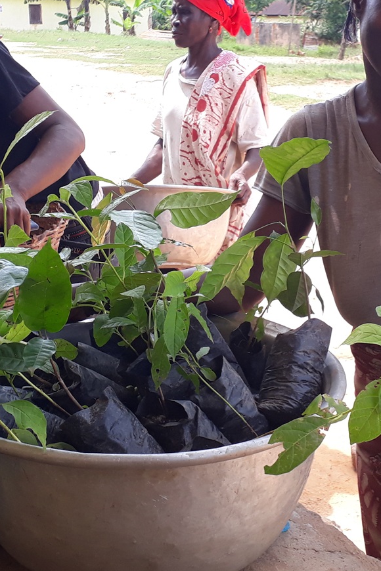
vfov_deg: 32.2
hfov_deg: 21.9
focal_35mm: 62
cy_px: 209
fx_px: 984
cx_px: 194
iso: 40
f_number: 1.9
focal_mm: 3.6
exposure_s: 1/275
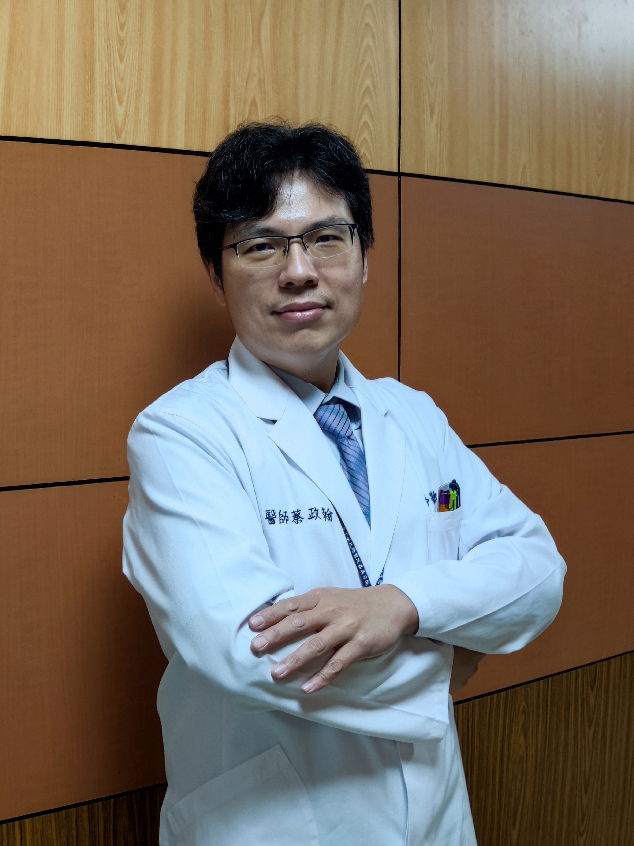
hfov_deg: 35.1
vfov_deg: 45.8
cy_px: 423
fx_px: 1001
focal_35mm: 41
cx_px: 317
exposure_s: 1/50
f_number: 2
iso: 202
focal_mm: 8.16
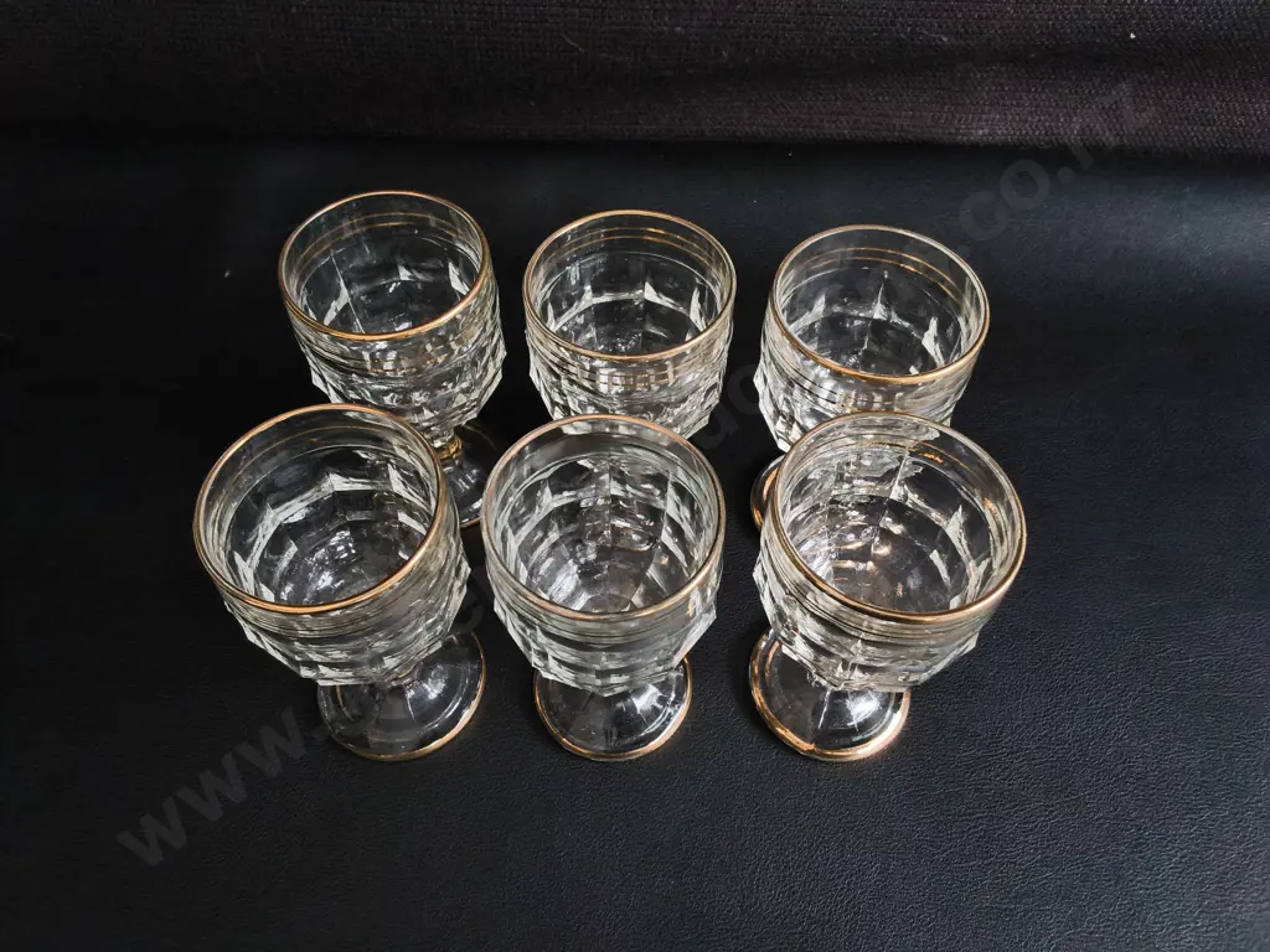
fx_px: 991
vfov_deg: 51.4
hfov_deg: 65.3
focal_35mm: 27
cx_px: 635
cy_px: 476
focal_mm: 2.87
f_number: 2
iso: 200
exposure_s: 1/100
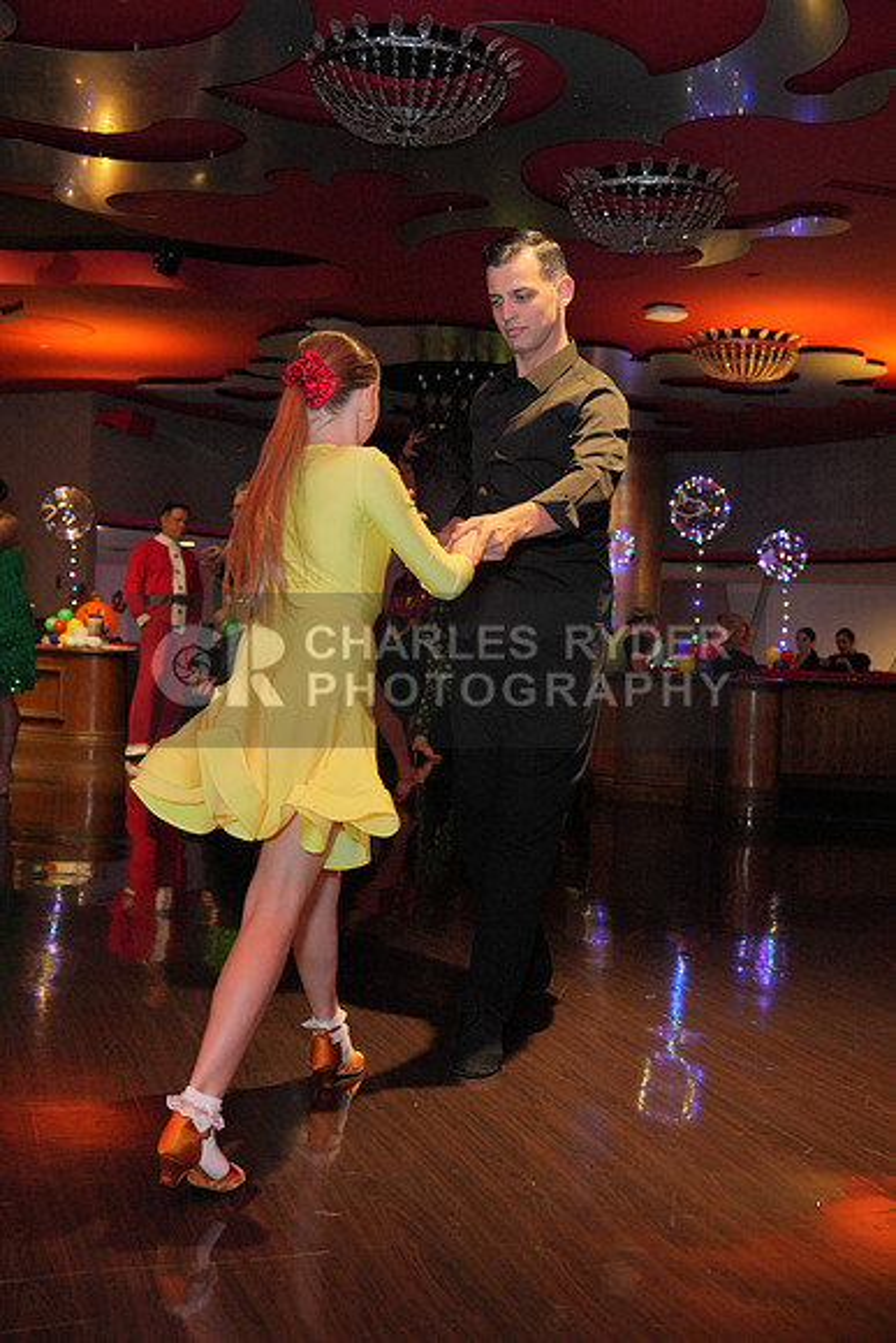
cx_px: 448
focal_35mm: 40
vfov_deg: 48.4
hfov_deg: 33.4
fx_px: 1492
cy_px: 672
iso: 4000
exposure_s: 1/200
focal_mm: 40
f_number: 4
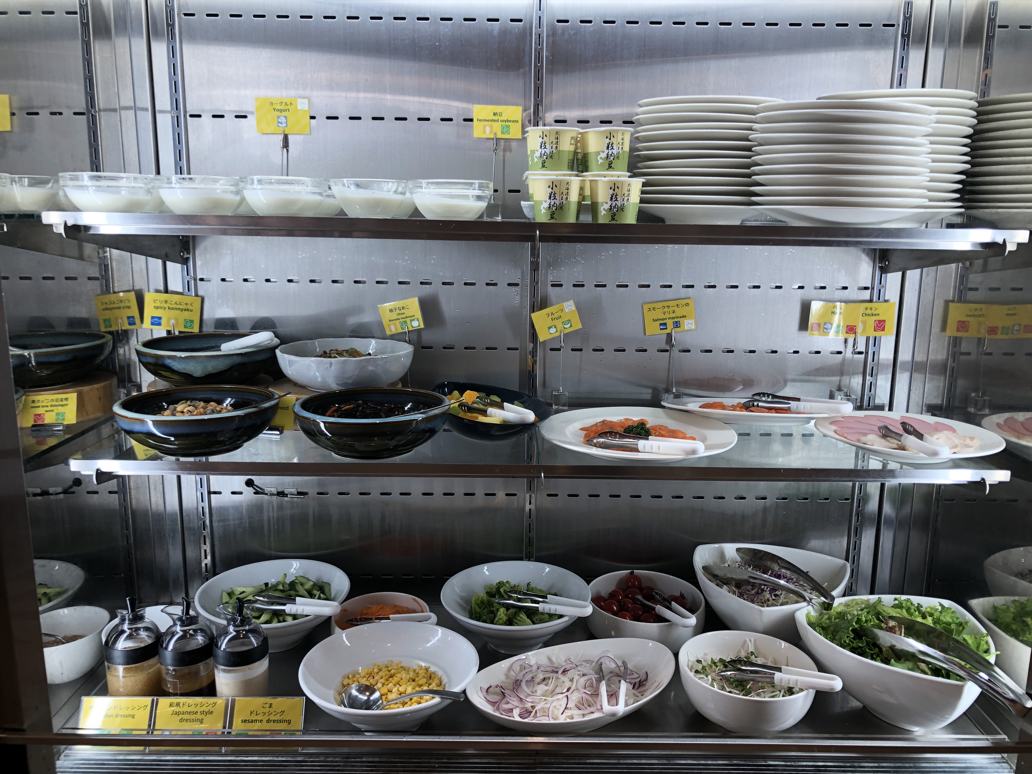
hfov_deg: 63.4
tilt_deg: -11.2
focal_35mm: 28
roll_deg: -0.9
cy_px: 387
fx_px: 835
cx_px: 516
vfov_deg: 49.7
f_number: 1.8
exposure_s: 1/120
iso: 64
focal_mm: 3.99
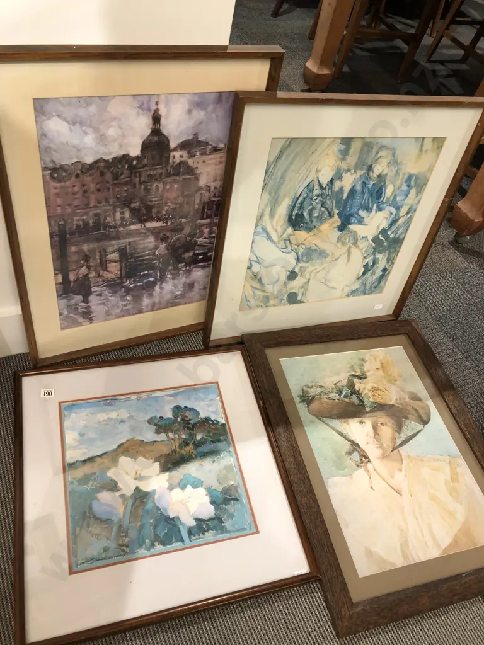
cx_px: 242
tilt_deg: -47.5
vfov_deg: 63.4
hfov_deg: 49.7
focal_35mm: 28
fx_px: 522
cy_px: 322
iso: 40
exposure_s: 1/17
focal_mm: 3.99
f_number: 1.8
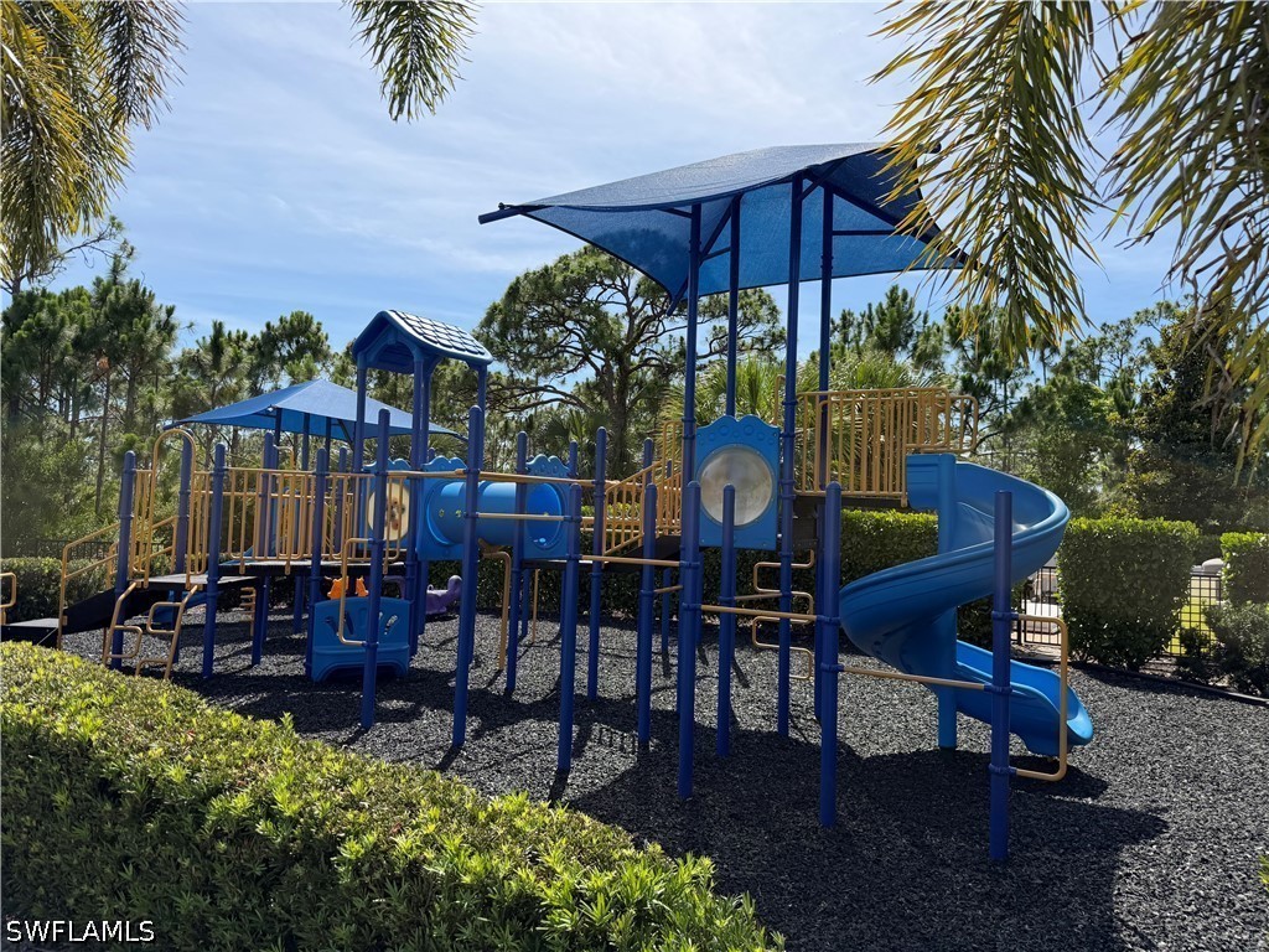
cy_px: 476
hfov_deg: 71.6
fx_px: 880
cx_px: 634
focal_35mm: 24
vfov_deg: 56.8
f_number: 1.78
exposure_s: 1/3584
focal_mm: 6.76
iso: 80
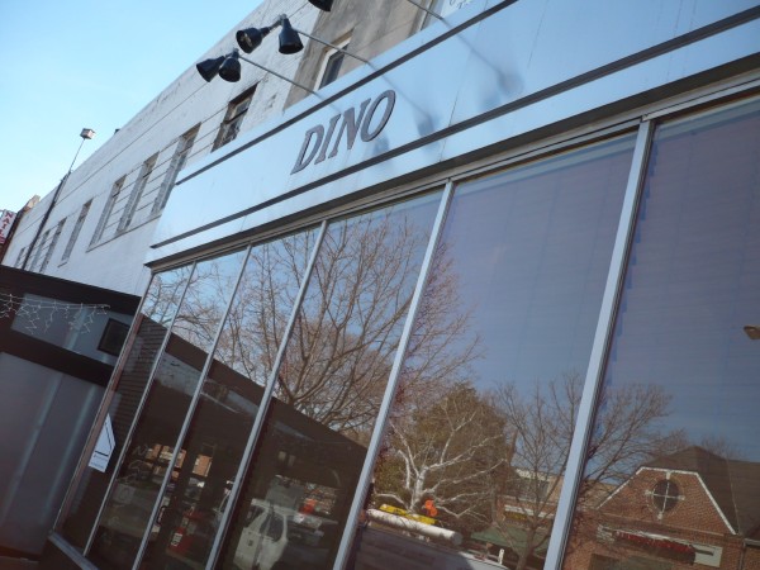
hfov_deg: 52.6
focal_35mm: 35
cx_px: 380
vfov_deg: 40.7
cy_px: 285
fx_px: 768
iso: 100
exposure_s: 1/400
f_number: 2.8
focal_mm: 5.8
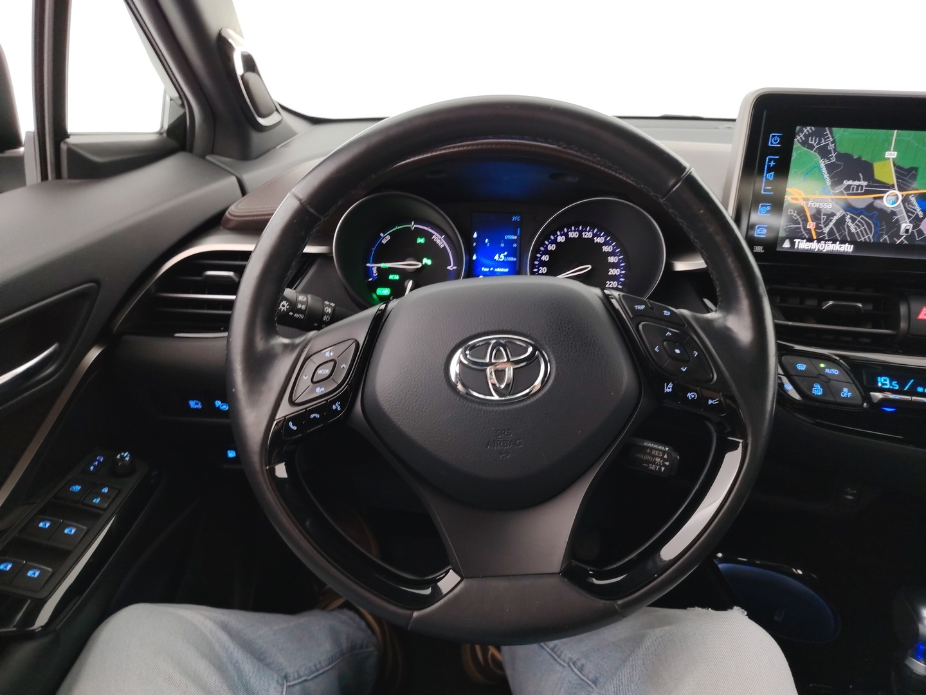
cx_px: 463
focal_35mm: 24
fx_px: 642
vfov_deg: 56.8
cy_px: 348
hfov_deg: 71.6
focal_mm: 5.25
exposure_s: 1/25
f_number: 1.75
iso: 2384
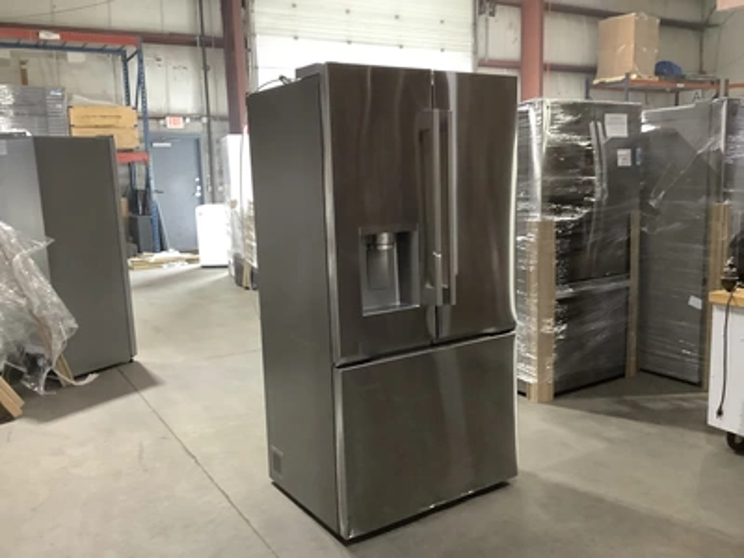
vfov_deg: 45.4
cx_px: 372
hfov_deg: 58.4
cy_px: 279
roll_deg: +1.2
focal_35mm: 31
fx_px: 666
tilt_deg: -8.8
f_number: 2.4
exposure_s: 1/40
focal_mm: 3.3
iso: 320
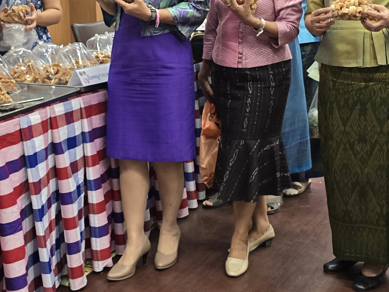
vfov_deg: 22.8
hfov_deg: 30.3
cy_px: 83
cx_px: 196
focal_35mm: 64
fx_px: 719
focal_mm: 6.3
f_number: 1.7
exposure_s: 1/100
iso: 400
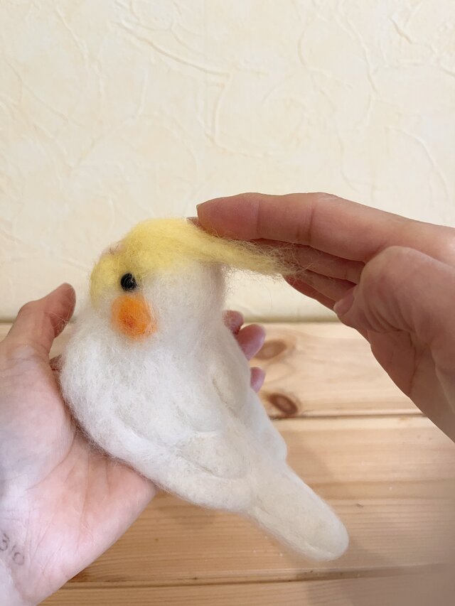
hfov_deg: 53.1
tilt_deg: -37.0
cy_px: 303
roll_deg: -1.7
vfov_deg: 67.3
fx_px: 456
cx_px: 228
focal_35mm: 26
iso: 125
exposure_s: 1/120
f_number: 1.6
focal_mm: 5.1
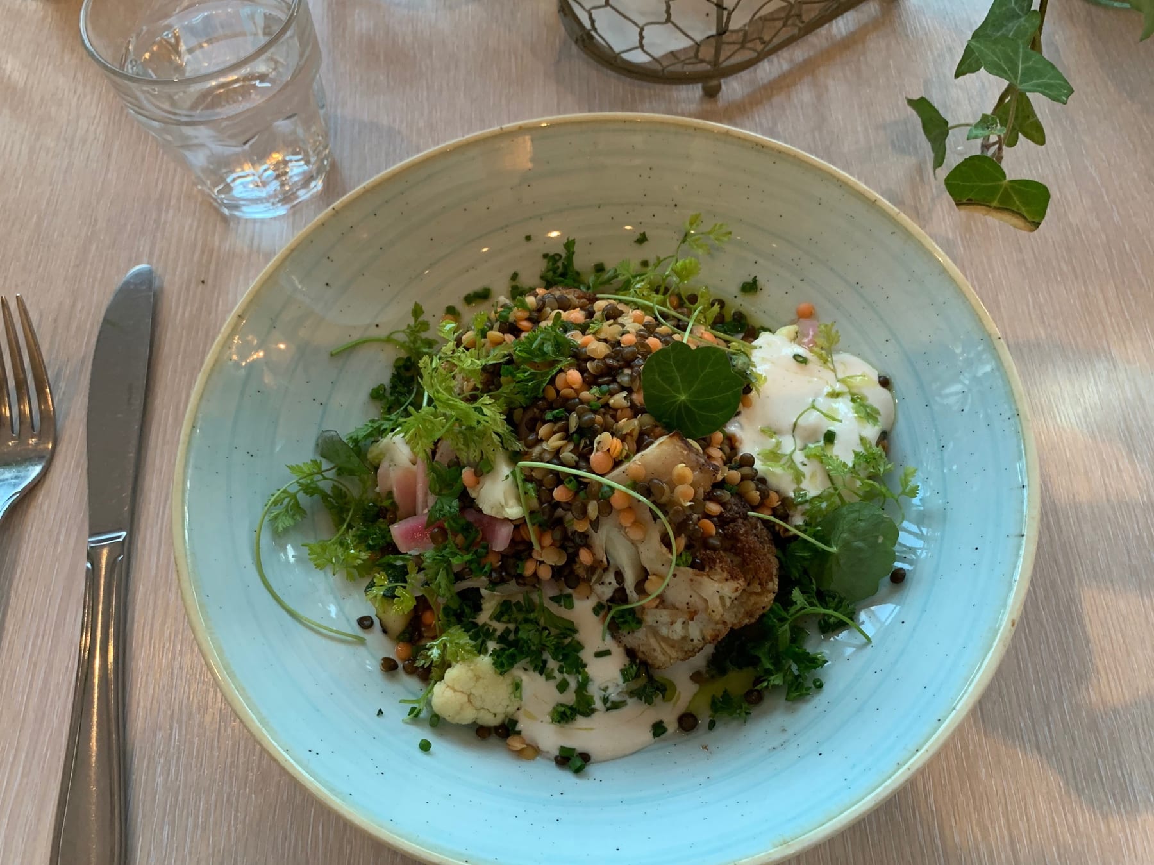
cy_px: 432
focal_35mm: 26
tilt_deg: -62.3
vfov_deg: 53.0
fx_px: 867
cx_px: 577
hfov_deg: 67.3
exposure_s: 1/50
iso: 200
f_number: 1.8
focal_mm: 4.25
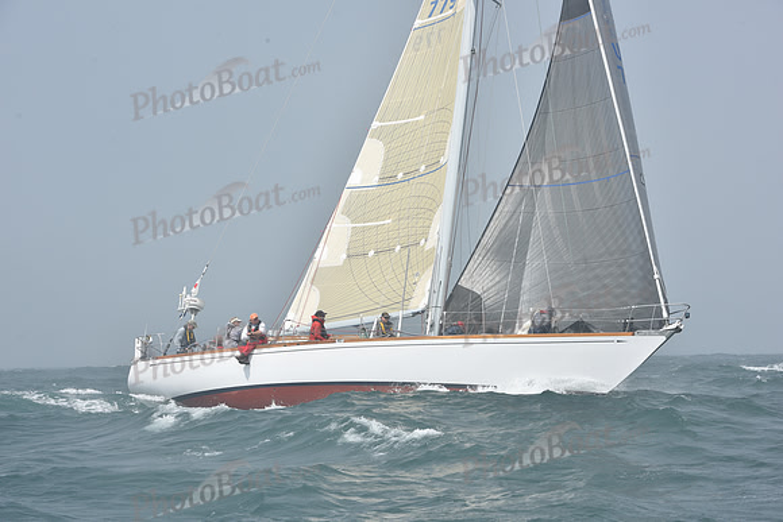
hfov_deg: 17.6
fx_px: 2523
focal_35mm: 116
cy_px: 261
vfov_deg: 11.8
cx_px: 392
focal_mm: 116
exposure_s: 1/800
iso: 320
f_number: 11
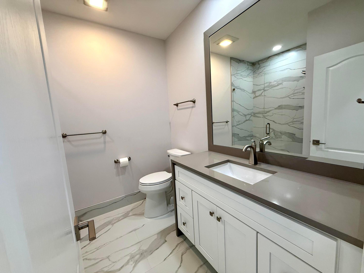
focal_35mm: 14
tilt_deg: -6.3
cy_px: 136
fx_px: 147
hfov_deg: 102.1
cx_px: 182
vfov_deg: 85.7
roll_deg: +3.4
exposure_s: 1/120
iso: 160
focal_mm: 2.22
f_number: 2.2
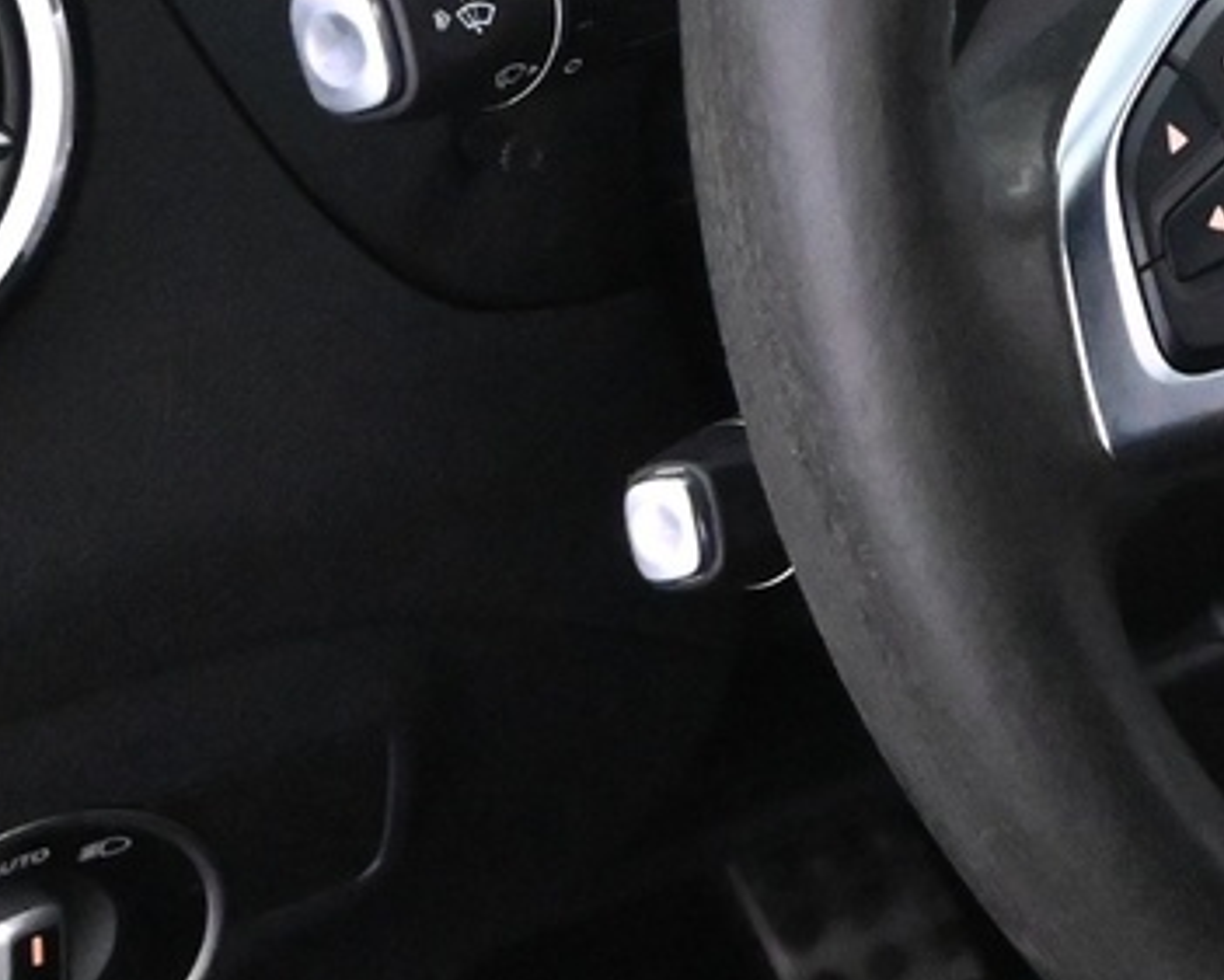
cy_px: 129
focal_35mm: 159
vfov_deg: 9.7
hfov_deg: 11.3
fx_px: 5771
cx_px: 2155
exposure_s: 1/40
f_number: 5
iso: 7200
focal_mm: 24.5
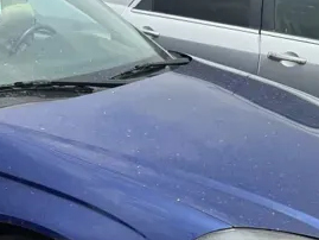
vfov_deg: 23.9
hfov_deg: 33.7
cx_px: 183
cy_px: 271
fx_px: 526
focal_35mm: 57
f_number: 1.78
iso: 80
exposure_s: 1/3597
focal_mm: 6.86
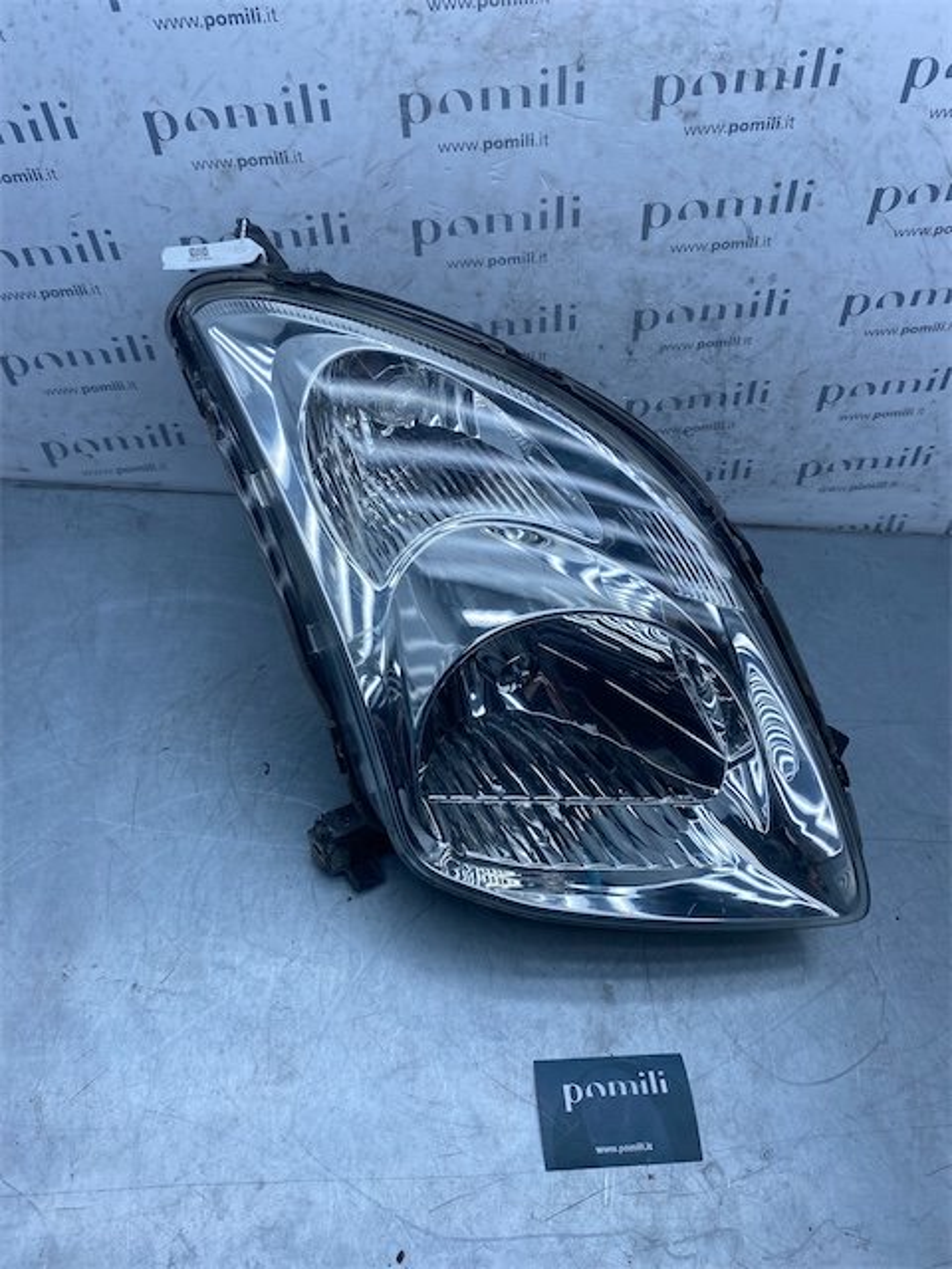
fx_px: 953
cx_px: 476
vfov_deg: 67.3
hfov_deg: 53.1
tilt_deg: -49.8
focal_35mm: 26
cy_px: 634
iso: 32
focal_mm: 4.25
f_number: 1.8
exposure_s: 1/1272
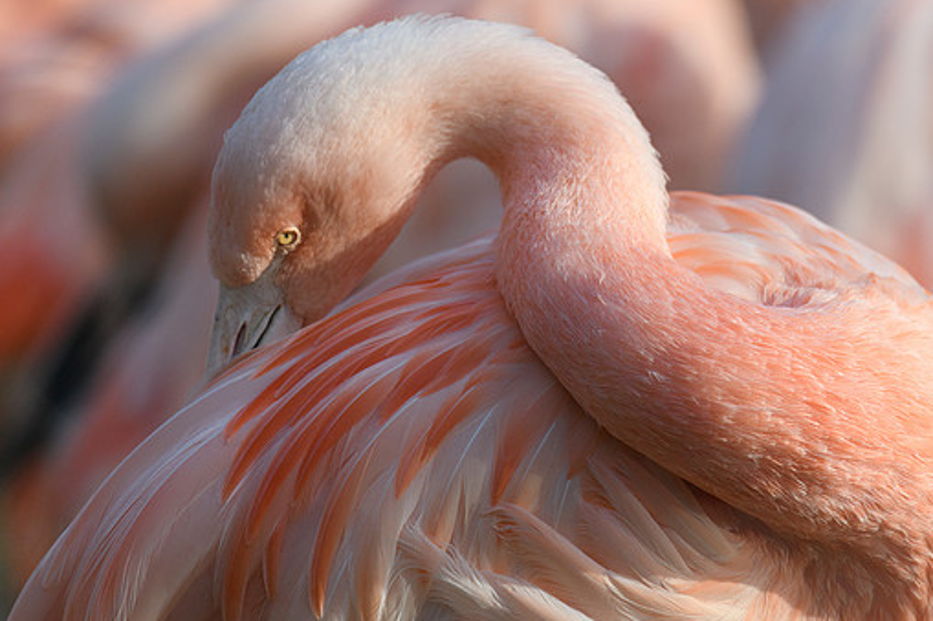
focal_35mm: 493
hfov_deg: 4.2
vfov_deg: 2.8
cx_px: 560
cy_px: 307
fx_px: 12772
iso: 450
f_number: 5.6
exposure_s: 1/1250
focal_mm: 400
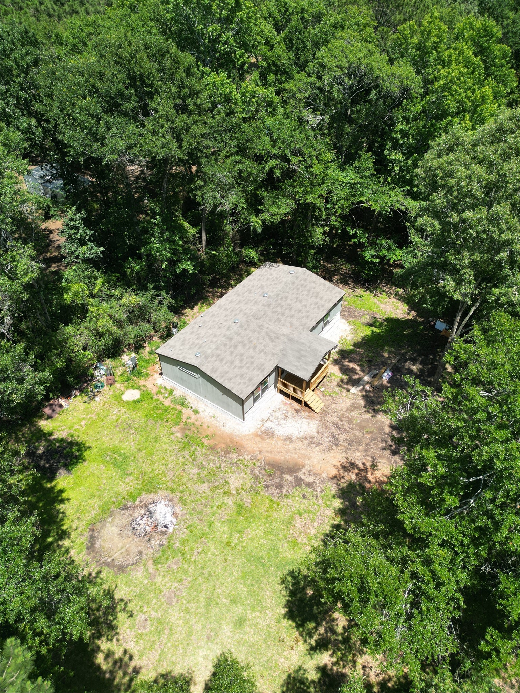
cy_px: 346
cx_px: 260
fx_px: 481
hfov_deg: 56.8
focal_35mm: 24
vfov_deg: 71.6
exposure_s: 1/1500
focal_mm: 6.72
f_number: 1.7
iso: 110
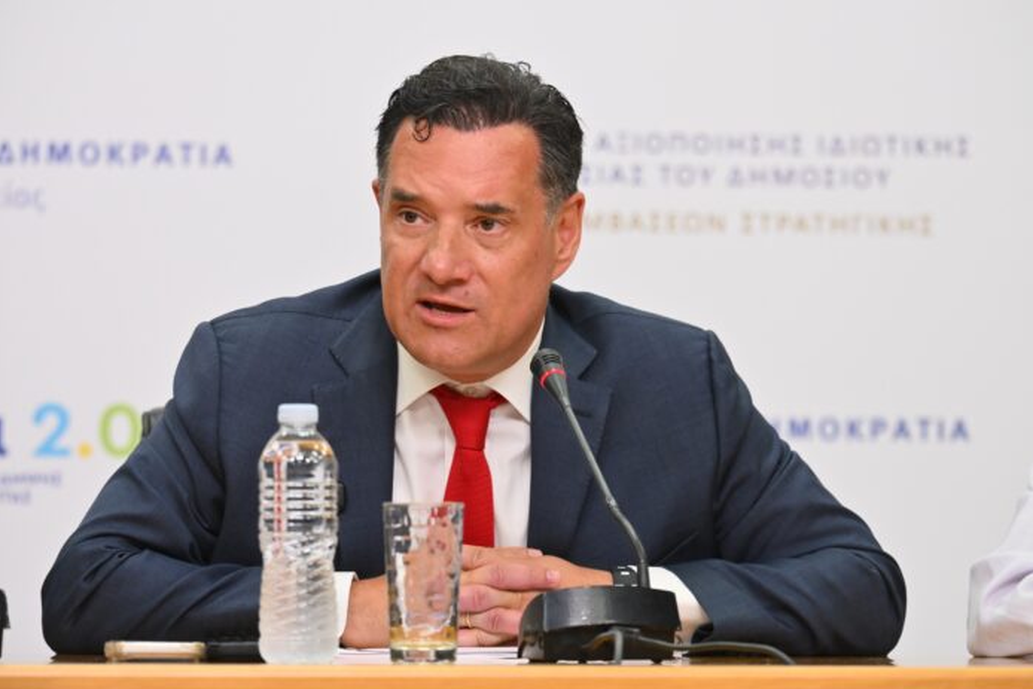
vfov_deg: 4.9
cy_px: 344
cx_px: 519
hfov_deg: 7.3
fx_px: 8093
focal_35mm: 282
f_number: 5.6
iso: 2500
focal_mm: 280
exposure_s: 1/225
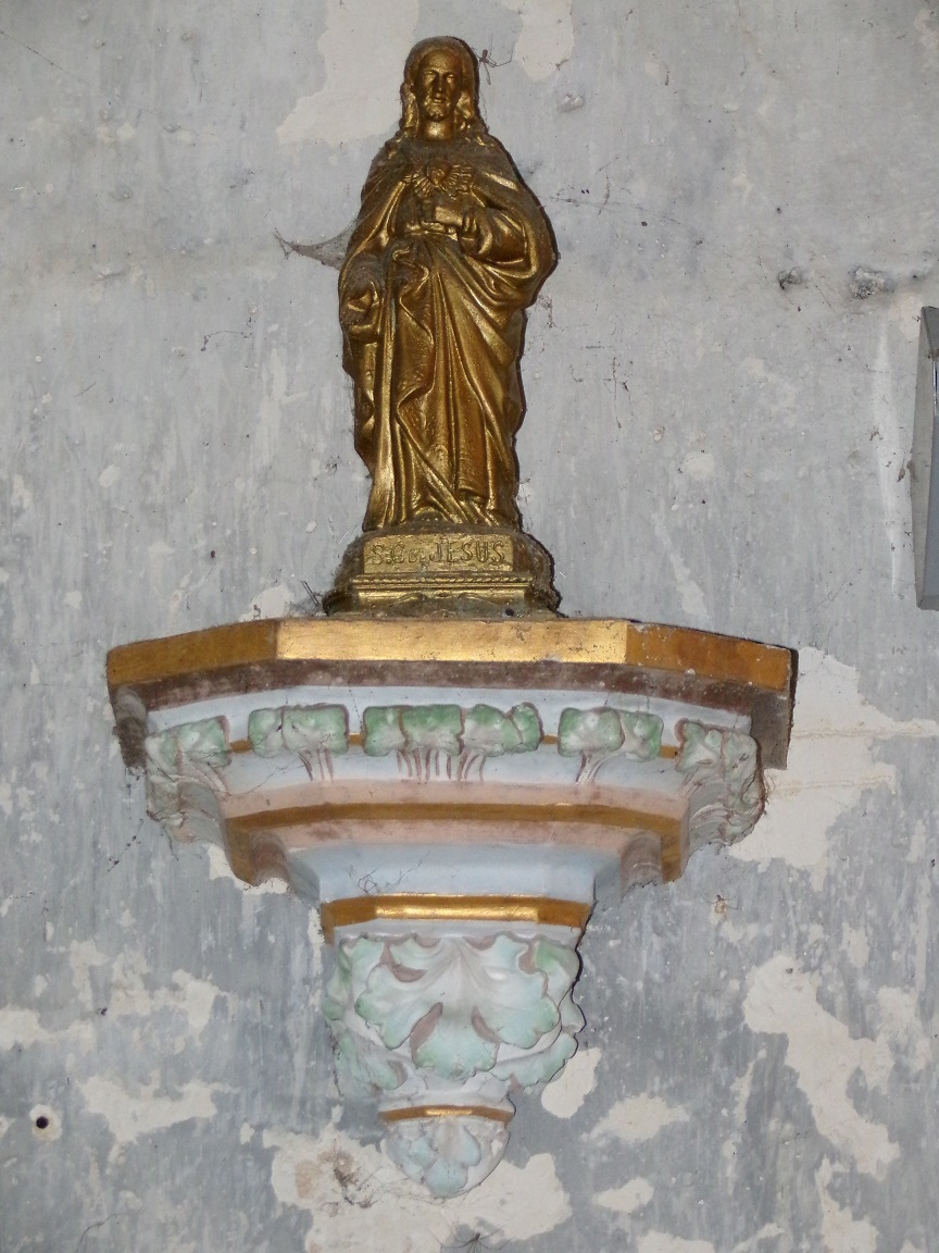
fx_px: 6329
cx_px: 470
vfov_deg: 11.3
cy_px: 626
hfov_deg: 8.5
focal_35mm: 175
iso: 800
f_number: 4.7
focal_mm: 31.3
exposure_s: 1/100
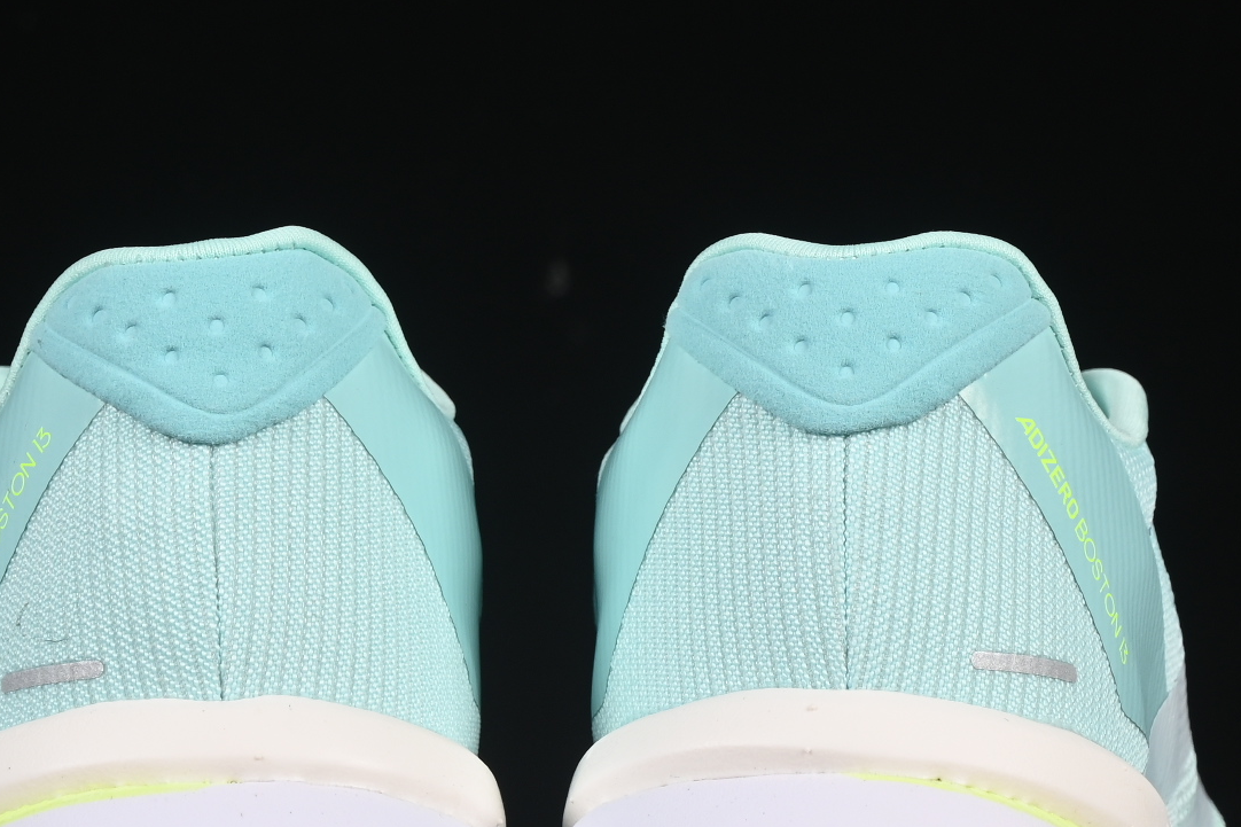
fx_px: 6652
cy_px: 409
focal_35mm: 193
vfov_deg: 7.1
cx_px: 538
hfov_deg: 10.7
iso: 160
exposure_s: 1/80
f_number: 8
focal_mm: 50
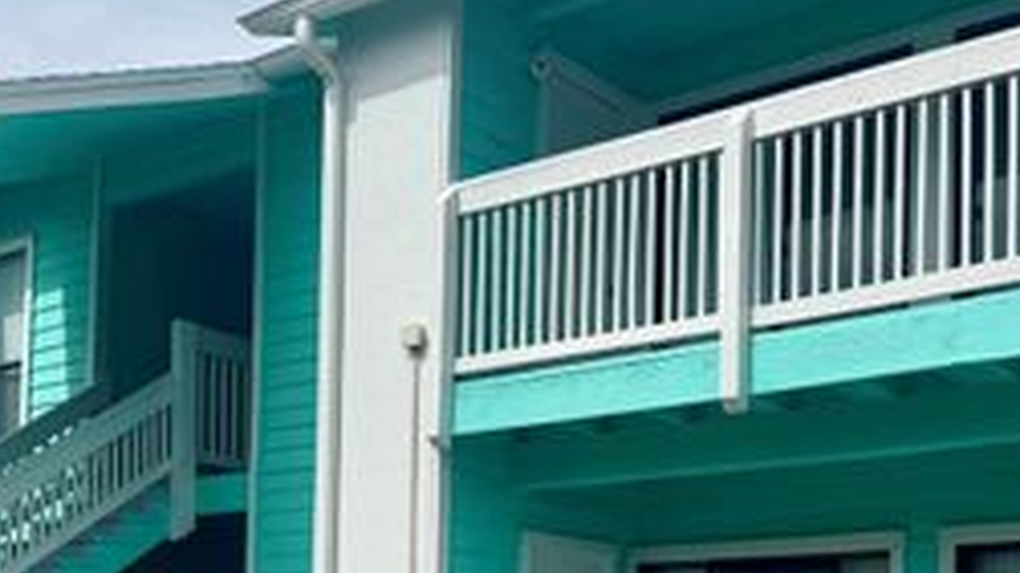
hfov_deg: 39.6
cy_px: 624
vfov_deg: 21.9
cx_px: 634
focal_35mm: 52
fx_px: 1406
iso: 80
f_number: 1.78
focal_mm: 6.76
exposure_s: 1/10309
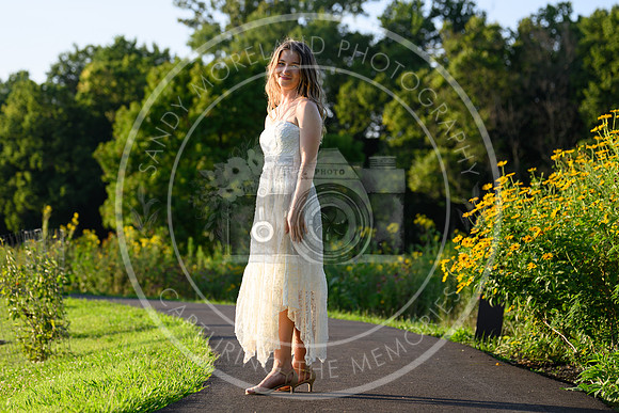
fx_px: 1655
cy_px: 224
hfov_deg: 21.2
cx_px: 242
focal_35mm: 96
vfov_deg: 14.2
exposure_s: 1/400
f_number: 3.2
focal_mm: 79
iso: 64
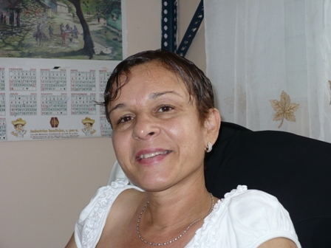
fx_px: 660
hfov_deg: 28.2
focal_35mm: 69
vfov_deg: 21.3
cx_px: 166
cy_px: 124
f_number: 3.2
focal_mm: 11.4
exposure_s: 1/30
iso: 100
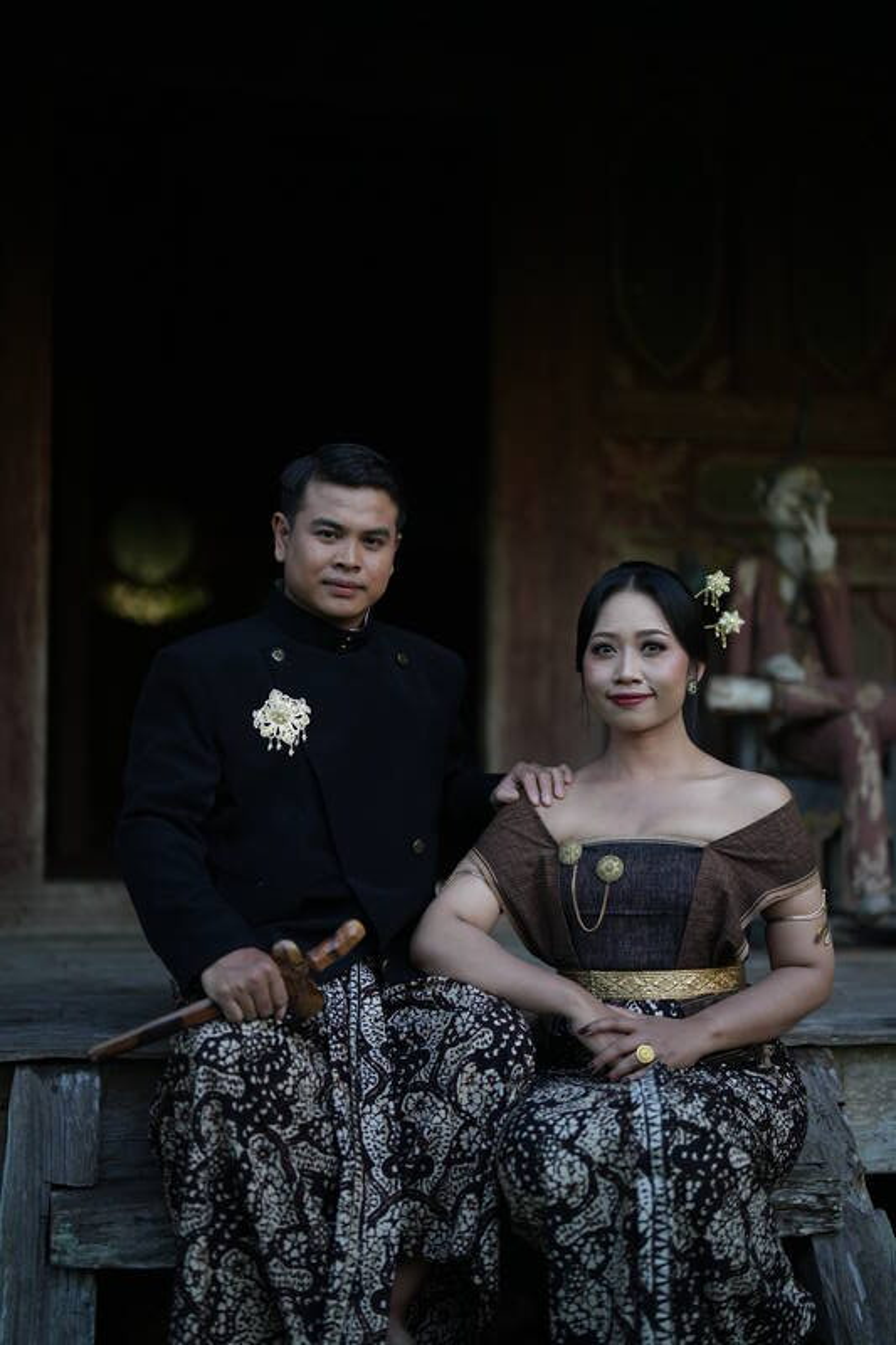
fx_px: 1867
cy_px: 672
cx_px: 448
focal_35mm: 50
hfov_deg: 27.0
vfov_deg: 39.6
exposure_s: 1/500
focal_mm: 50
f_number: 1.2
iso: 125
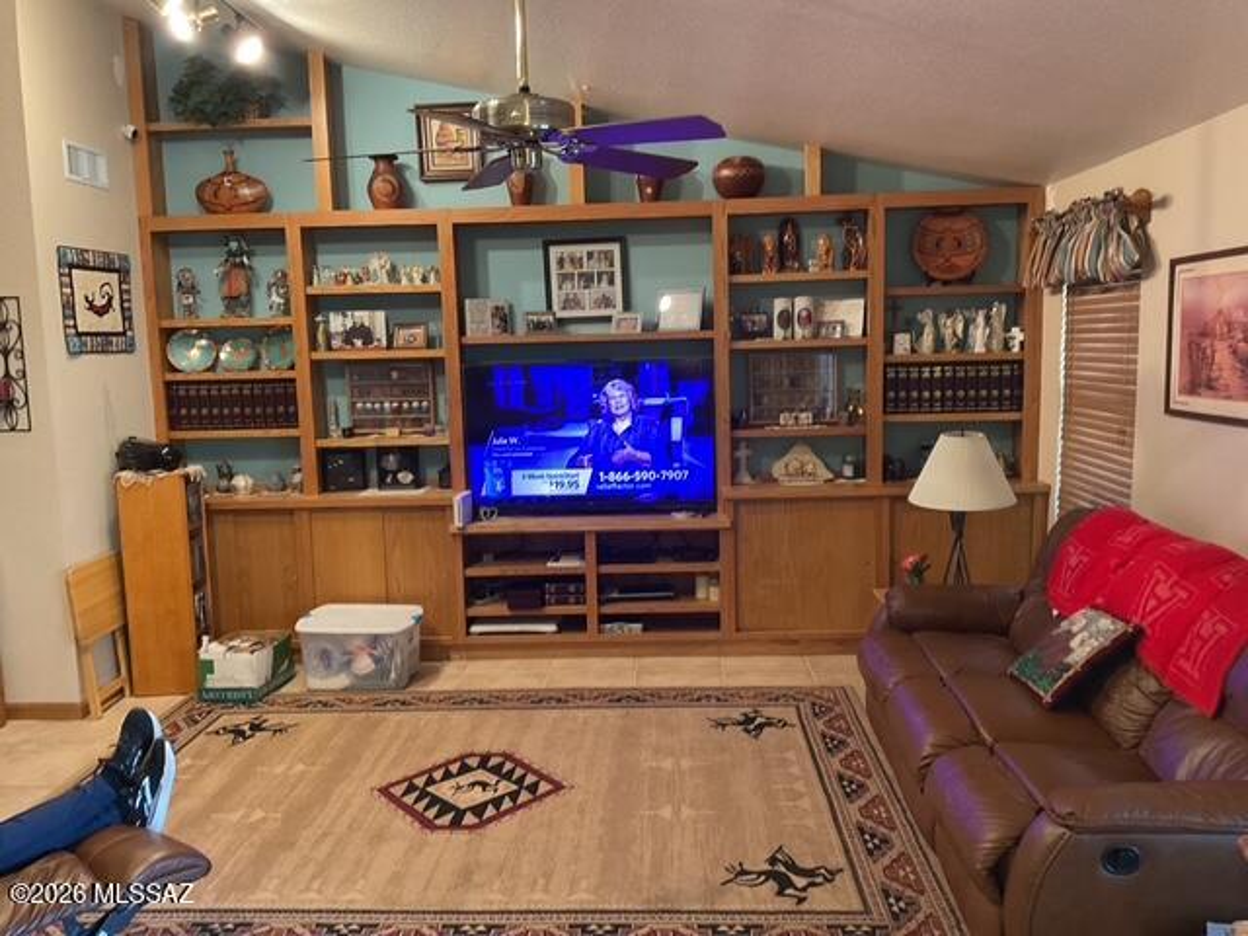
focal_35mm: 29
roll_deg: +2.0
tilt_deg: -6.5
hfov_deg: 61.7
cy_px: 468
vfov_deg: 48.2
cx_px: 624
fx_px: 1046
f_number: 1.8
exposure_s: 1/40
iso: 250
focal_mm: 3
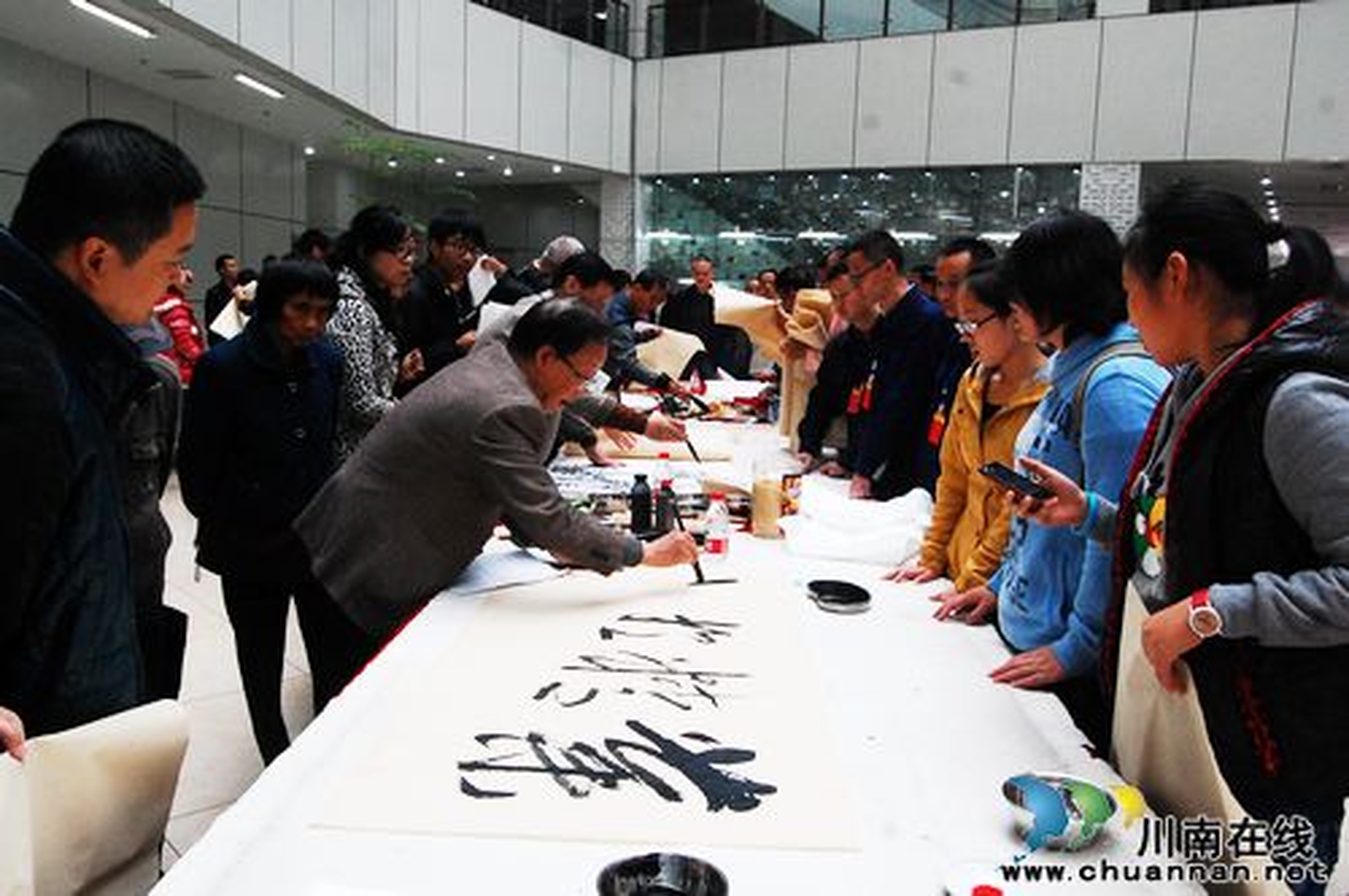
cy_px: 448
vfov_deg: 47.8
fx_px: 1010
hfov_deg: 67.4
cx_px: 674
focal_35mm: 27
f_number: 7.1
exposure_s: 1/200
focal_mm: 18
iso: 1600
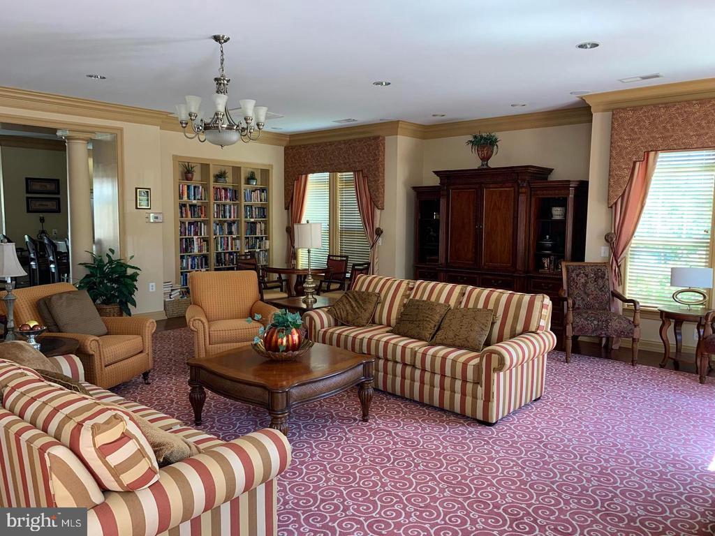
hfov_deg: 67.3
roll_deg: -0.1
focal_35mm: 26
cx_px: 358
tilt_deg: -6.9
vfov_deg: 53.1
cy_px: 268
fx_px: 537
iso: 100
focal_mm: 4.25
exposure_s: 1/64
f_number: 1.8
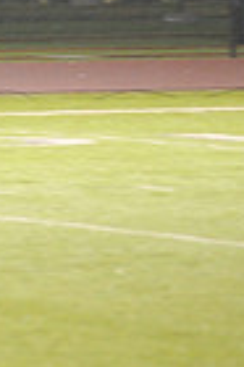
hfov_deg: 2.1
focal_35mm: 642
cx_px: -472
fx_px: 6543
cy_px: -81
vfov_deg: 3.2
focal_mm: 155
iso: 4000
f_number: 4
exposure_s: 1/160
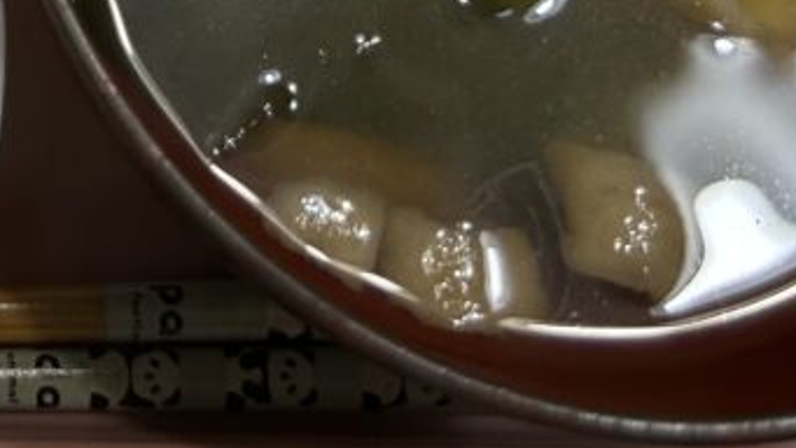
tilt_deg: -66.8
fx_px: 1794
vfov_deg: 12.8
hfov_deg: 23.4
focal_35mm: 85
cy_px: -390
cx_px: -96
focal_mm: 5.7
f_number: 1.5
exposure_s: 1/121
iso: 100
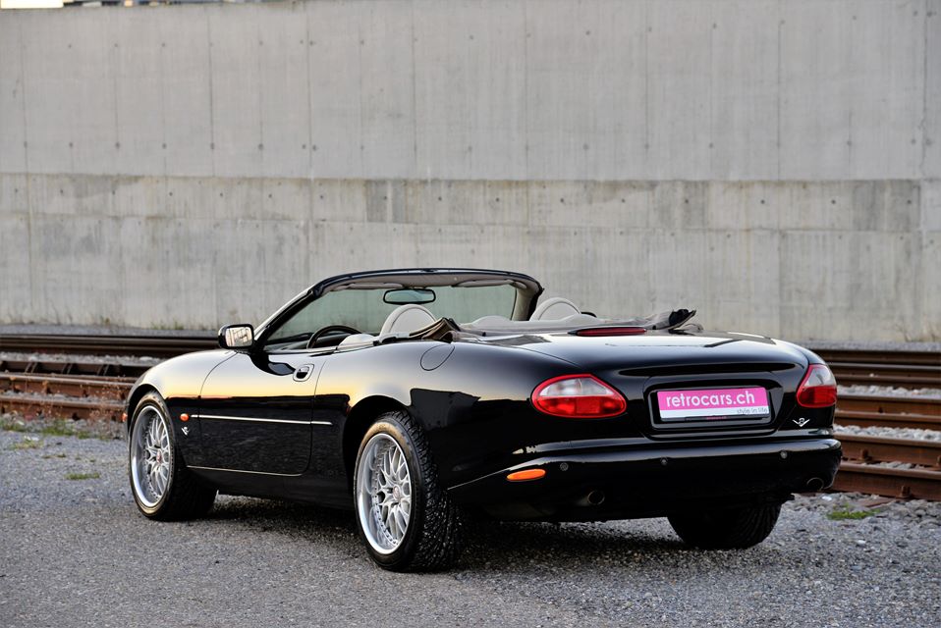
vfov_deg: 13.7
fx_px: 2615
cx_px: 470
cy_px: 314
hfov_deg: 20.4
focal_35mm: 100
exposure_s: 1/50
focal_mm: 100
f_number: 6.3
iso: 500
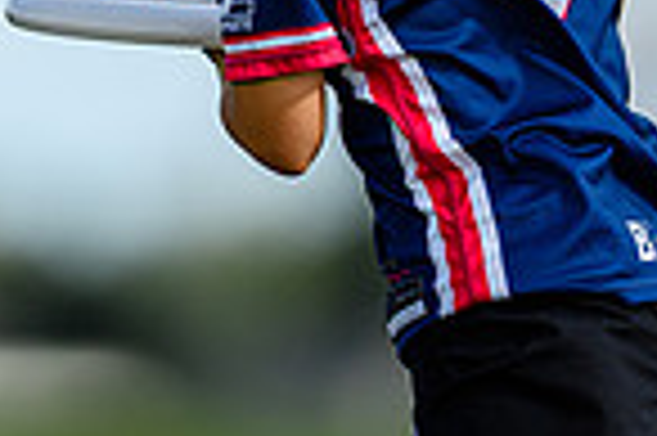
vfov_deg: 0.9
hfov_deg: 1.3
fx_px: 29058
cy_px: 56
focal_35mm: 1594
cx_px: 396
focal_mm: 400
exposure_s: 1/2000
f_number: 3.2
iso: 100
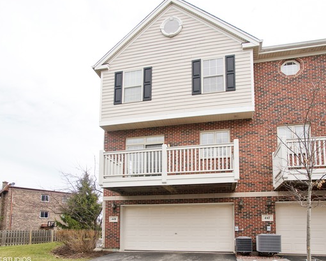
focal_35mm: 20
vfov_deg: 68.1
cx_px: 184
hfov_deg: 80.0
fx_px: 193
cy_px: 127
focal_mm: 17
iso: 400
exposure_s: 1/400
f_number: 8
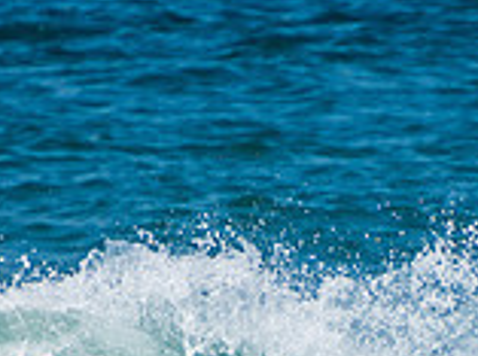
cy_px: 571
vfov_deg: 0.7
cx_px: 481
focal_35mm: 2138
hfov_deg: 0.9
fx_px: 29455
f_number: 5.6
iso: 360
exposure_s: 1/2000
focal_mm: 400
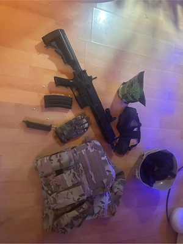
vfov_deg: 67.3
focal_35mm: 26
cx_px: 92
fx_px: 183
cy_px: 122
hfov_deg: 53.1
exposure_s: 1/36
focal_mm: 5.7
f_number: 1.5
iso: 500
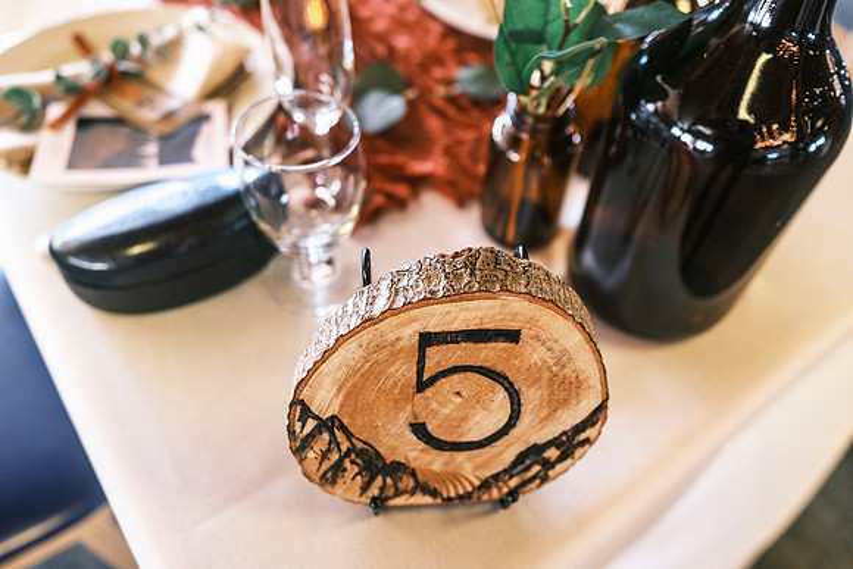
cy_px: 284
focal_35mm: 27
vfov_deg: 48.0
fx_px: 640
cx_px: 426
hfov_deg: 67.4
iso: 640
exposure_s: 1/90
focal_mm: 18
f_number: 1.8
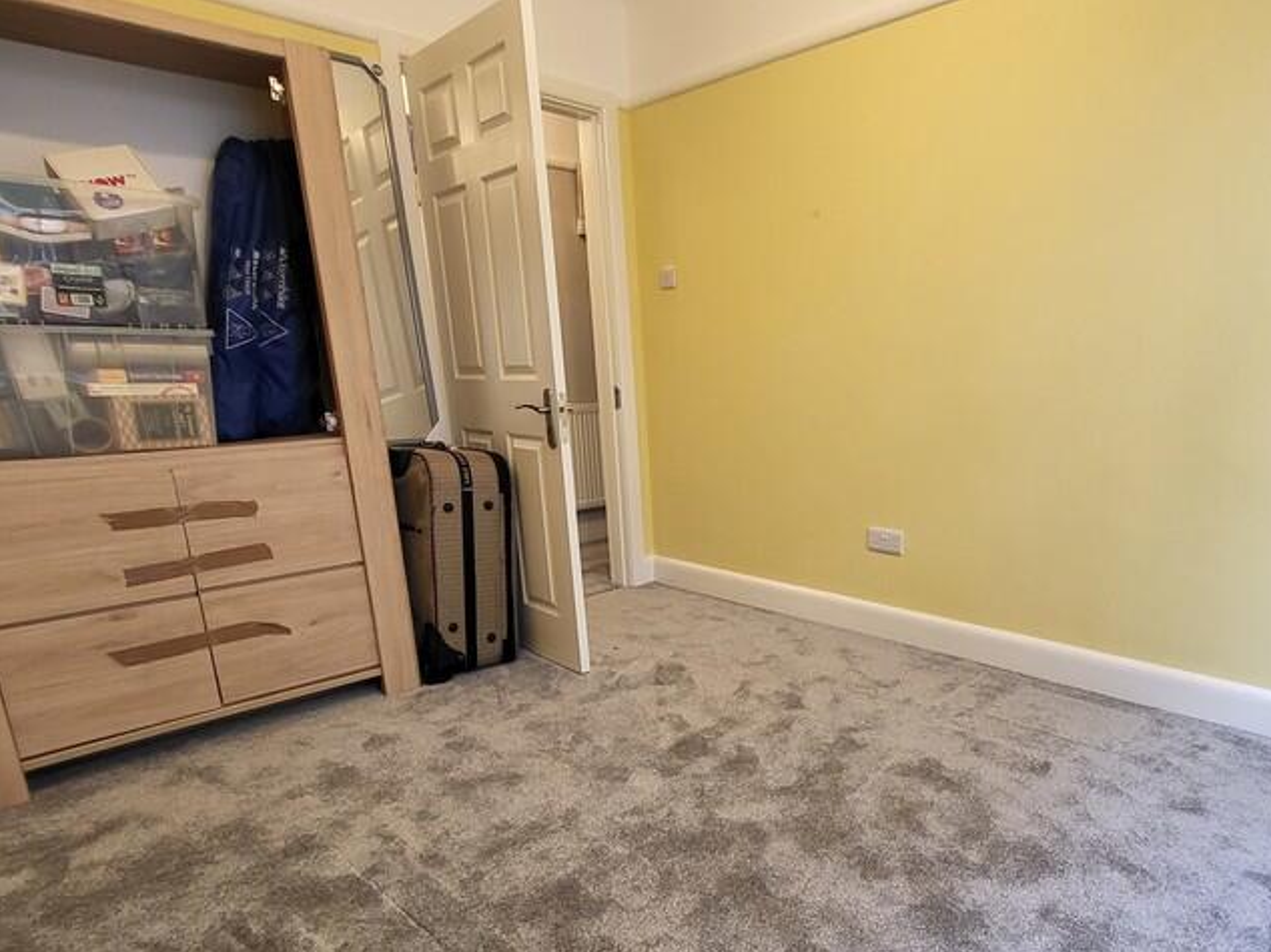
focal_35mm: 21
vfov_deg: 62.3
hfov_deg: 78.1
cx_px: 766
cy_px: 607
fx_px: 771
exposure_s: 1/50
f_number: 2.2
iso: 200
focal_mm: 1.74
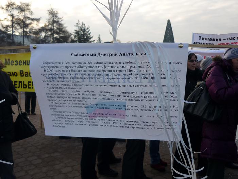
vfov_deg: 42.9
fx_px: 227
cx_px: 119
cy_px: 90
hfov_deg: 55.4
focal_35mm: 33
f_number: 2.8
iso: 80
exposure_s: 1/250
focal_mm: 5.5
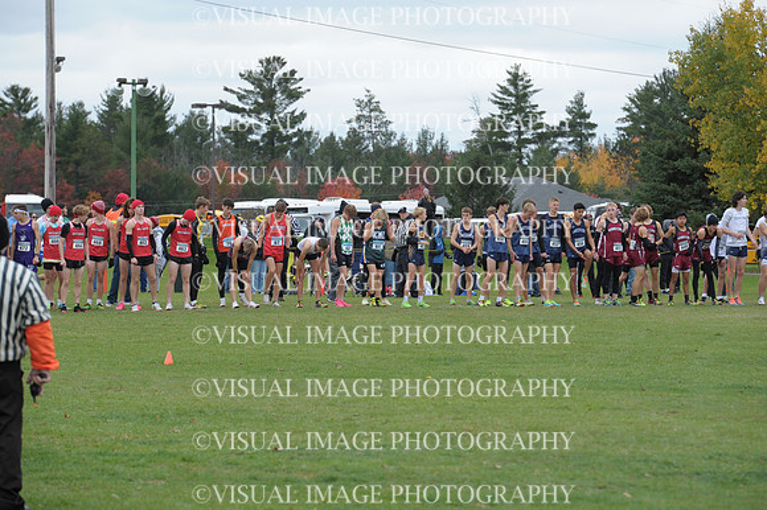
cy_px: 255
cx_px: 384
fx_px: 4259
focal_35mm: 200
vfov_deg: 6.9
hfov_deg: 10.3
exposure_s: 1/800
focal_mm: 200
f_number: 6.3
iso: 1000
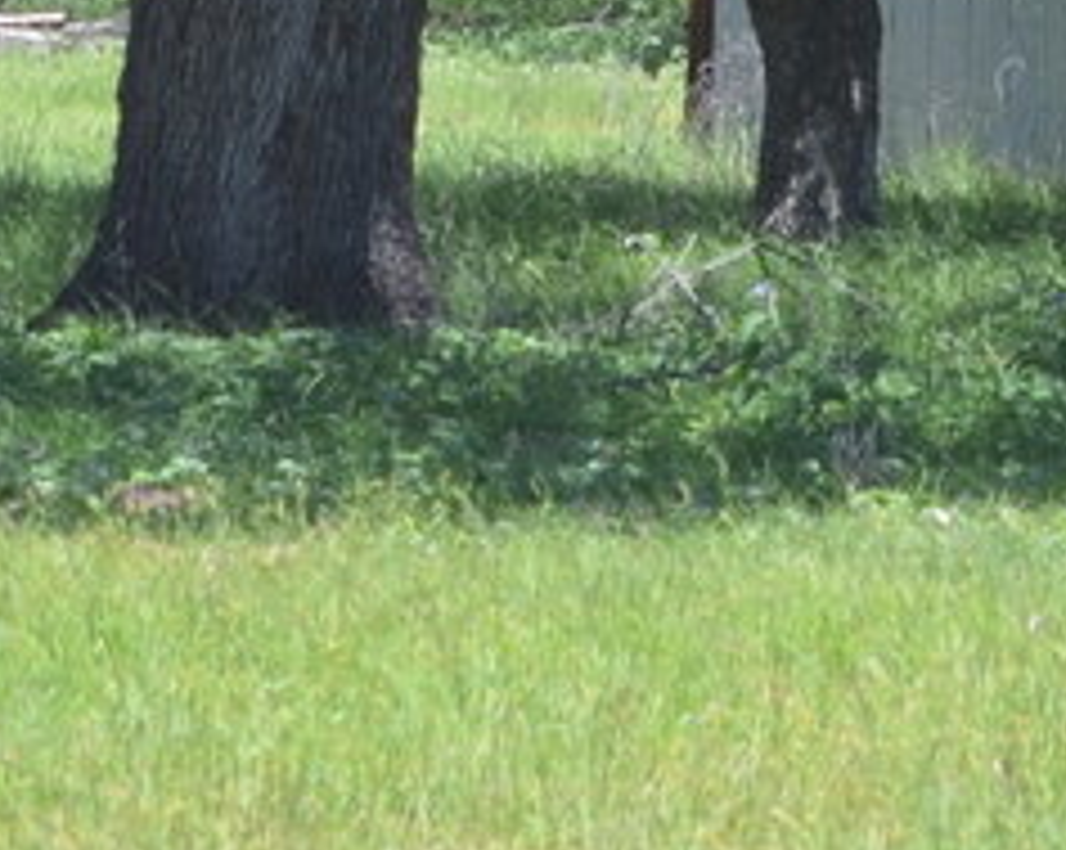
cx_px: 668
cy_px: -877
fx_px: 15251
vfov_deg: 3.2
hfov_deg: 4.0
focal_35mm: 484
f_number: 5
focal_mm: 50
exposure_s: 1/100
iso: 125
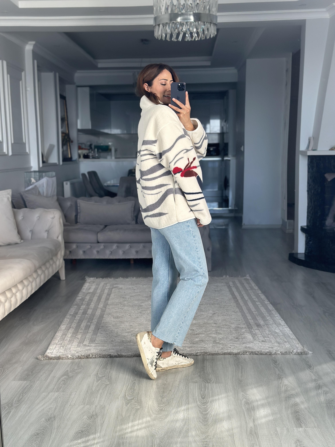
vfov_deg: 39.7
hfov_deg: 30.3
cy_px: 224
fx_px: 619
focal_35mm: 48
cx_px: 168
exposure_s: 1/203
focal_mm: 6.86
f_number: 1.78
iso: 80
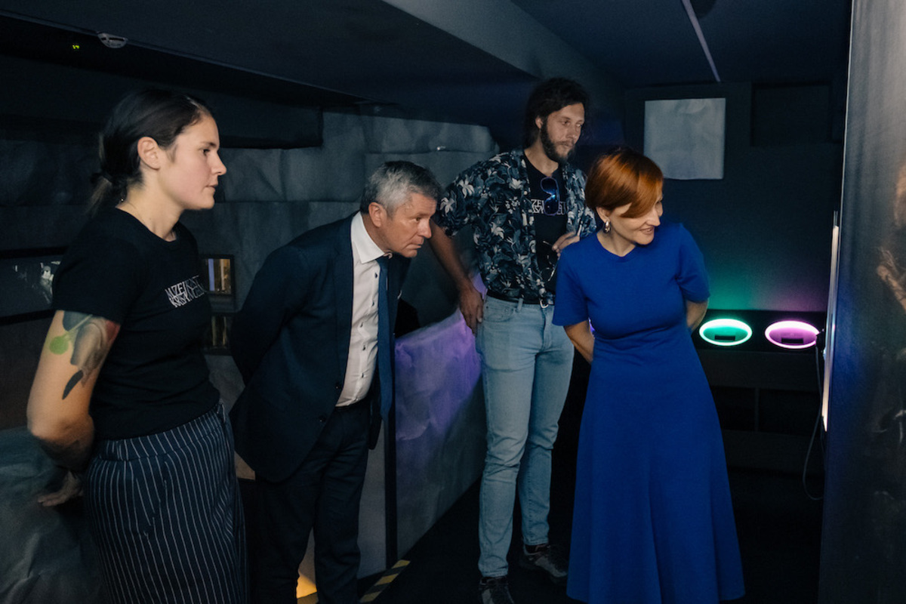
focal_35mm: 28
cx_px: 514
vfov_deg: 45.9
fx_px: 713
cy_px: 281
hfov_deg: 64.6
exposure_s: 1/100
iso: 10000
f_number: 4
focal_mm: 24
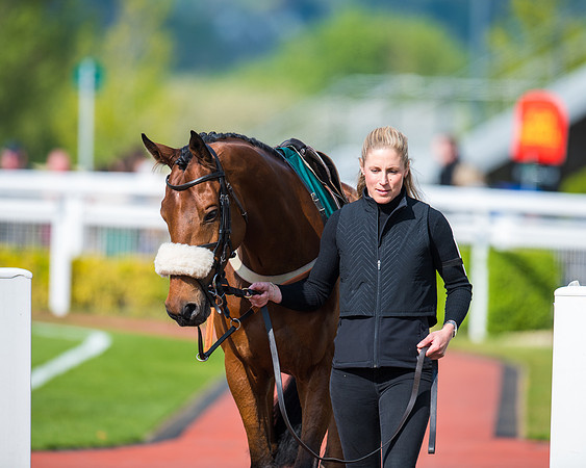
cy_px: 234
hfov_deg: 4.3
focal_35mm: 451
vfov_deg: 3.4
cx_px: 293
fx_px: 7819
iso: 160
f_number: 5
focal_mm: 400
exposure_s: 1/1000
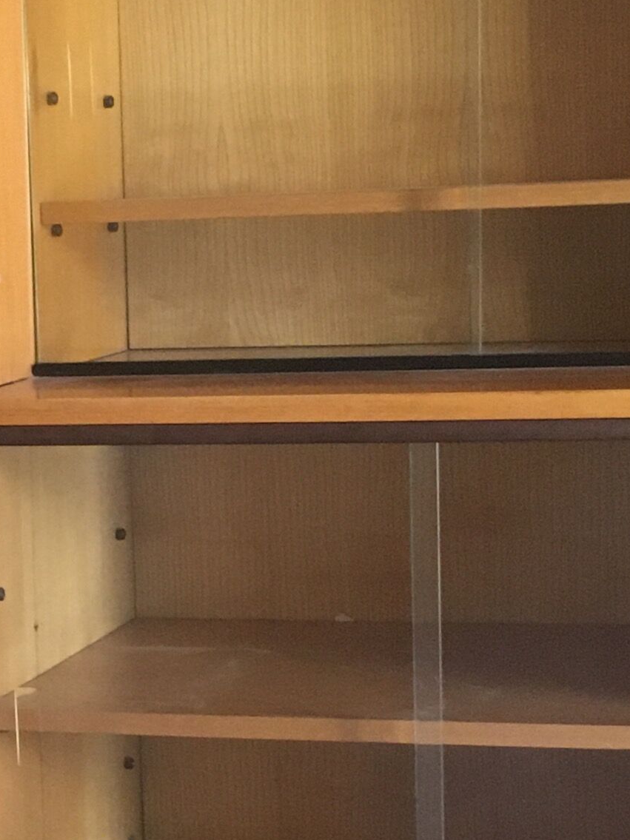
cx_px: 48
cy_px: 671
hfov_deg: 14.2
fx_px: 2500
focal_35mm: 103
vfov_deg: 18.9
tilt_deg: -10.6
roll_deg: +0.8
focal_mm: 4.15
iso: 200
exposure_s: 1/25
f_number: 2.2
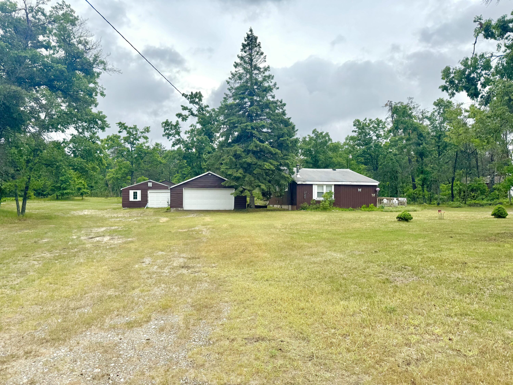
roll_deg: -1.4
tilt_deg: +1.0
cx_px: 256
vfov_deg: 56.8
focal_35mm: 24
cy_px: 192
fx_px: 356
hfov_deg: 71.6
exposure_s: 1/5814
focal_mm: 6.76
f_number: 1.78
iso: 80
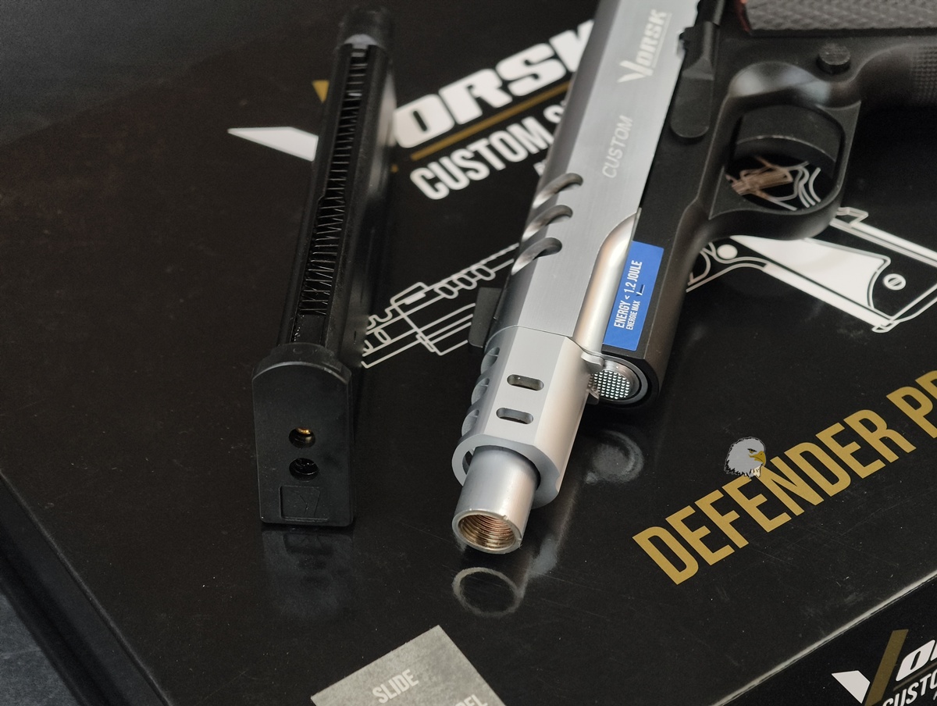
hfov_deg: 23.0
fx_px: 2305
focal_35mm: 85
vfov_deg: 17.4
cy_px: 353
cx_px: 468
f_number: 2.67
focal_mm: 22.48
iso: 832
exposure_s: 1/24
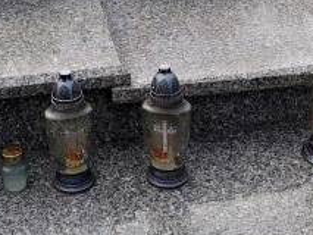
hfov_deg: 24.8
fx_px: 706
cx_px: 97
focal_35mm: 78
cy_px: 15
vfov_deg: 18.5
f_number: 1.7
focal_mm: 3.92
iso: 64
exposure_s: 1/1374
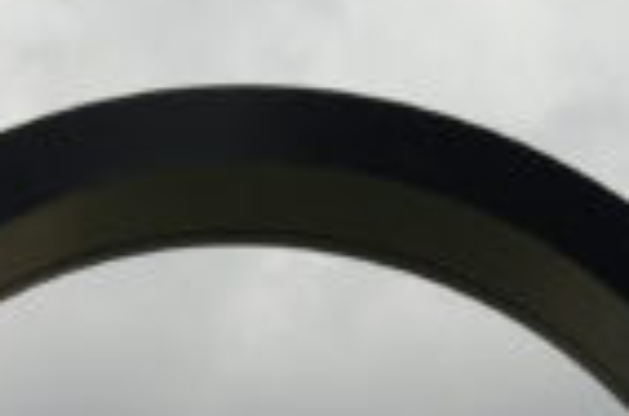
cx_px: 279
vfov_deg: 5.8
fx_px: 4079
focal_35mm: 234
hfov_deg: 8.8
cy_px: 578
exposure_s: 1/4000
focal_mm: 24
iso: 400
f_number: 6.3
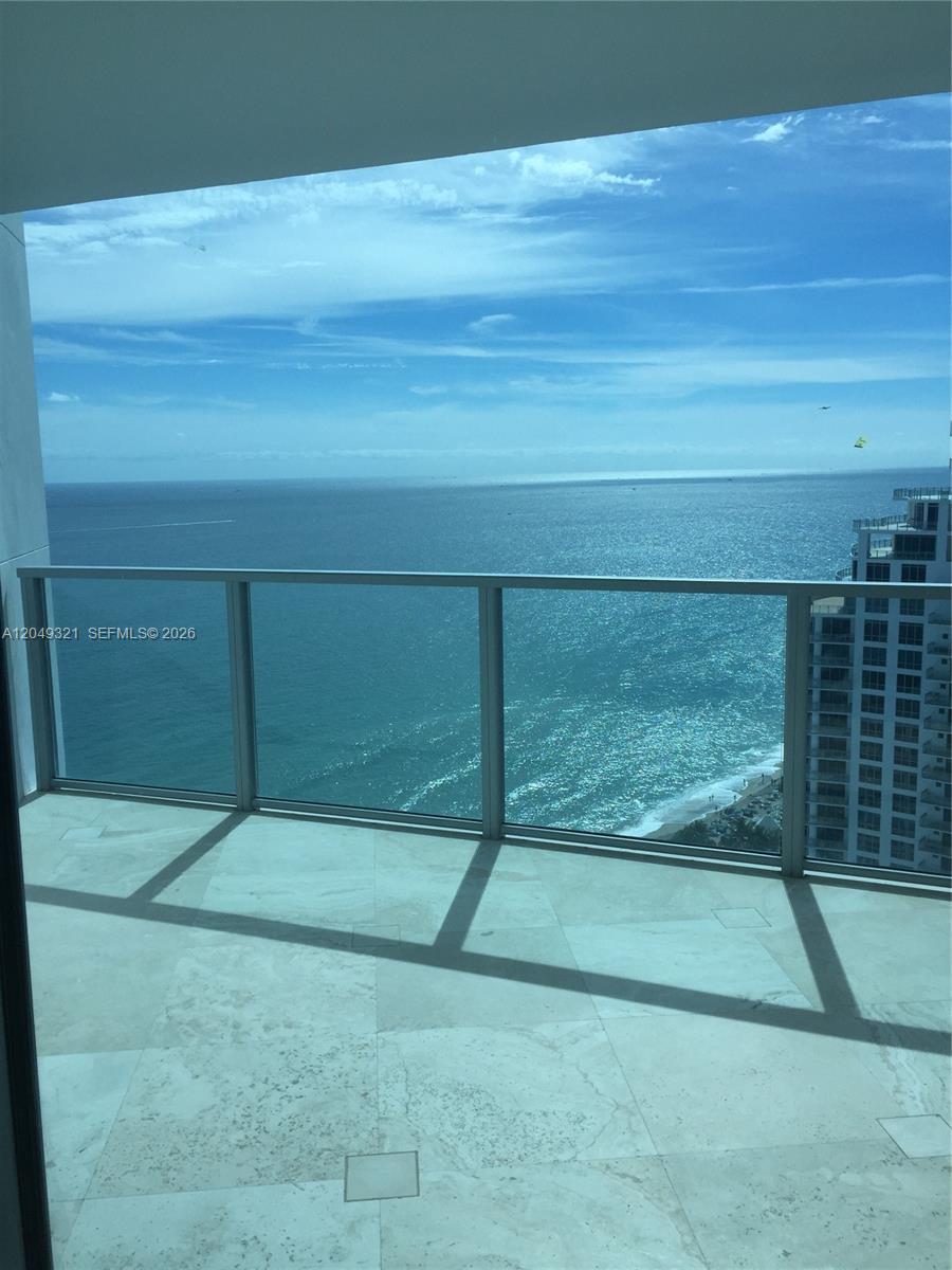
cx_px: 476
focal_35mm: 29
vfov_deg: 61.7
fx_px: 1063
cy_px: 635
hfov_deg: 48.2
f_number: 2.2
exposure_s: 1/2639
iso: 32
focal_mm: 4.15
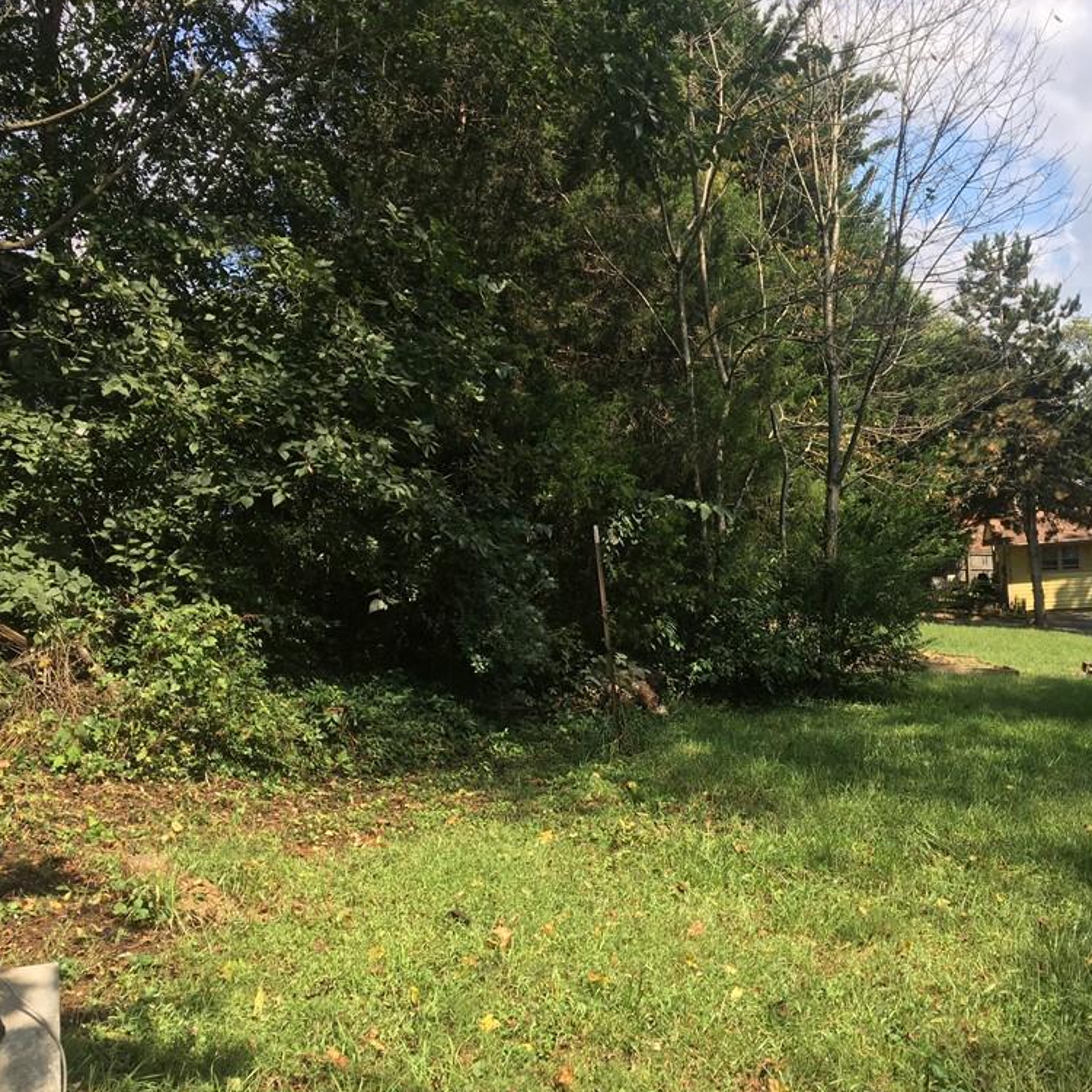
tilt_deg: +1.9
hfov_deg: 46.8
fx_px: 1249
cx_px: 687
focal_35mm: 35
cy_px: 545
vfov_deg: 47.2
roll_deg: +3.0
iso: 25
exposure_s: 1/705
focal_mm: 4.15
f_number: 2.2
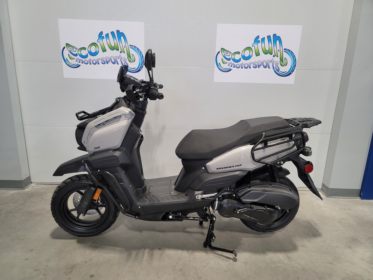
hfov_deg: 69.4
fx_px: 269
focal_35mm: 25
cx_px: 186
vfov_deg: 54.9
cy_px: 140
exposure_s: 1/120
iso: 320
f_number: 1.8
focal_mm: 7
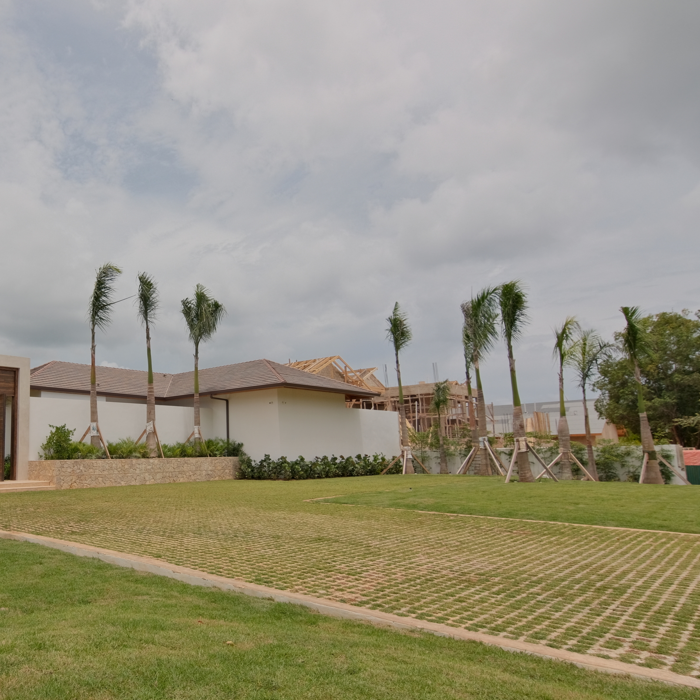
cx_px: 152
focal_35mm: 23
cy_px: 364
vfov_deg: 67.2
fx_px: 526
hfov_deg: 62.3
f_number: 8
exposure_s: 1/500
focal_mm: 11
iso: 160
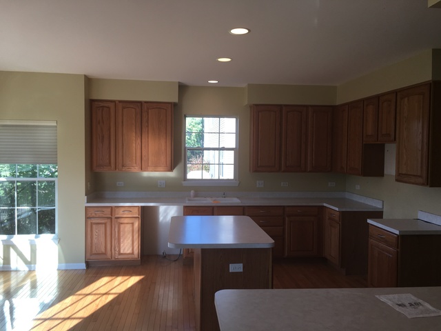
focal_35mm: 29
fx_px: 369
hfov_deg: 61.7
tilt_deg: -1.1
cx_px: 220
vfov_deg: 48.2
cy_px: 166
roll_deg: -0.9
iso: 25
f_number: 2.2
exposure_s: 1/120
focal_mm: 4.15
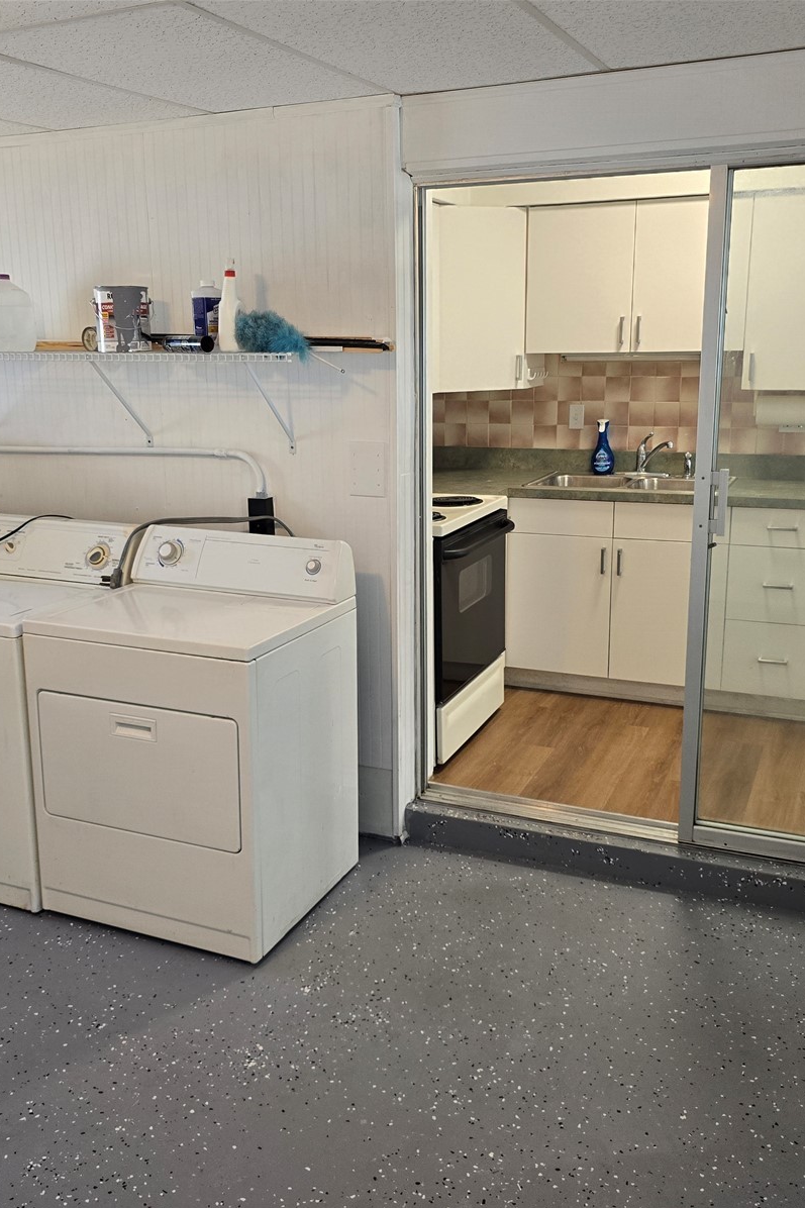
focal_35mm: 32
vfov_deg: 58.7
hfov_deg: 41.1
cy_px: 605
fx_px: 1074
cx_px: 391
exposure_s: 1/120
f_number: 1.7
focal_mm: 6.3
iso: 200
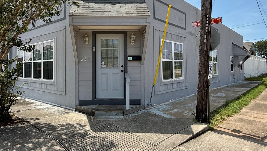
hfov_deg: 69.5
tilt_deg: +2.9
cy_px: 59
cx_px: 116
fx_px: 191
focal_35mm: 27
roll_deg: -0.3
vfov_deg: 42.6
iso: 50
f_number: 2.2
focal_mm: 2.22
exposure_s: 1/1497
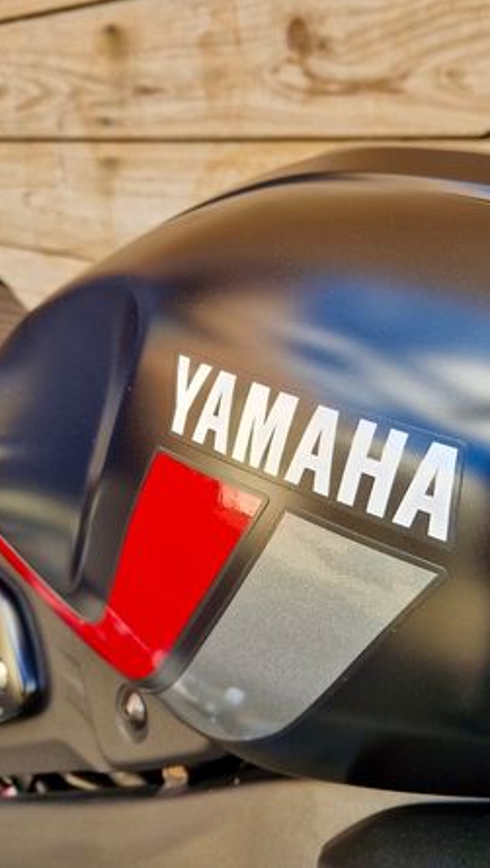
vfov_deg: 55.2
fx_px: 830
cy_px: 462
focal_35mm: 36
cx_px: 271
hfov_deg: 32.9
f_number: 1.8
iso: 50
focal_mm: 5.4
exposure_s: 1/180
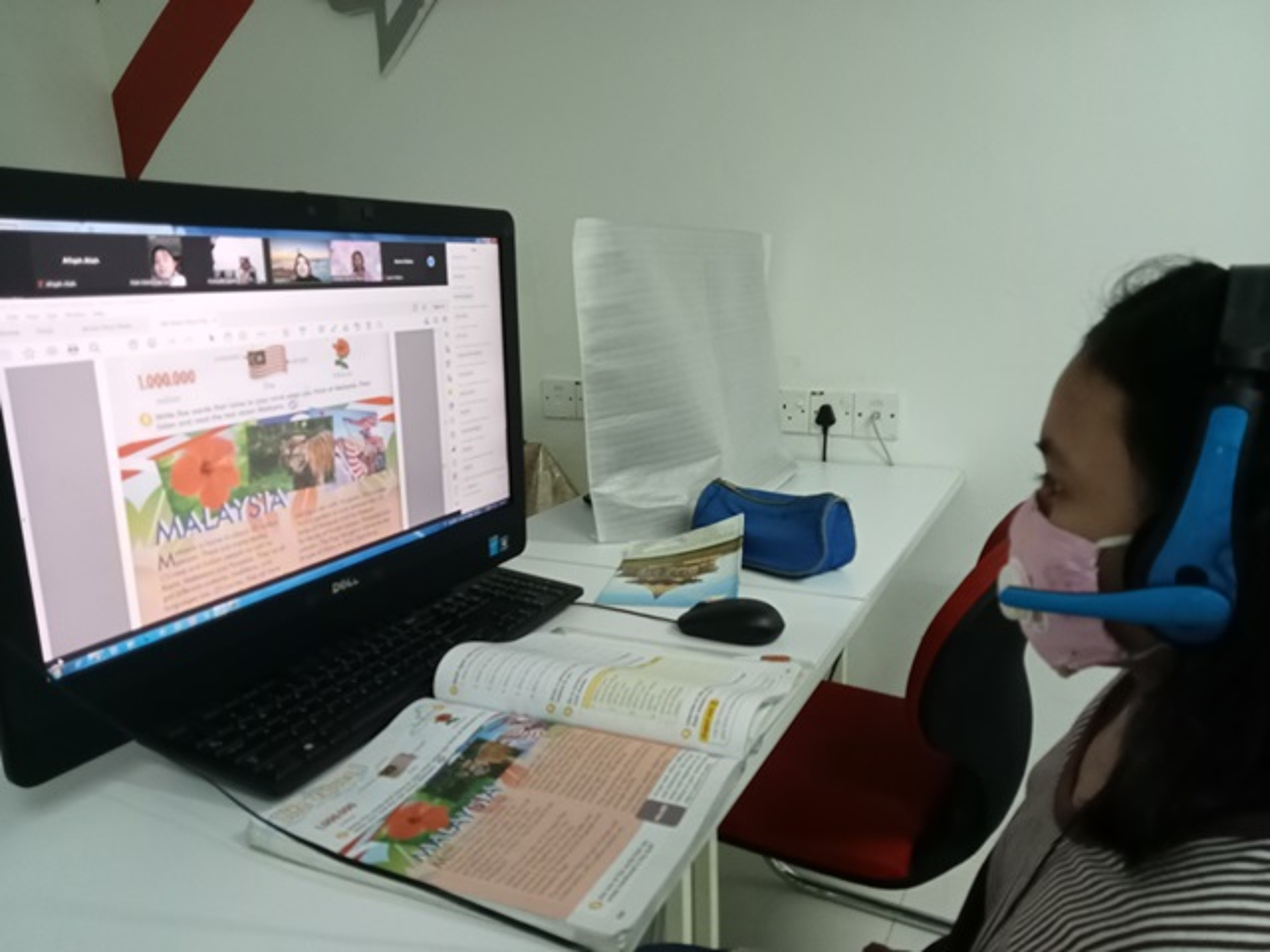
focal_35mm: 28
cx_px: 635
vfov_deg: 49.7
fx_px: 1027
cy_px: 476
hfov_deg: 63.4
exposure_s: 1/33.3
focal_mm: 3.46
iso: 677
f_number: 2.2
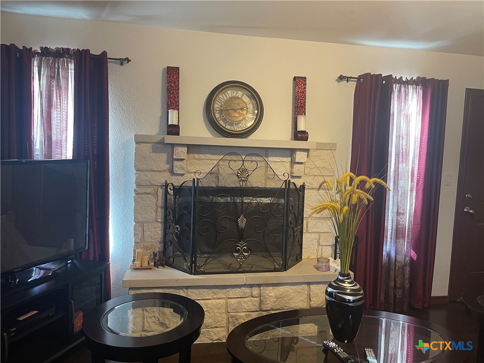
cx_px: 242
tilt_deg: -4.9
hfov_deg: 69.4
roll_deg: -1.9
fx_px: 350
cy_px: 182
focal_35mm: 25
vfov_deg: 54.9
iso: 250
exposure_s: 1/60
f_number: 1.6
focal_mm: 5.1
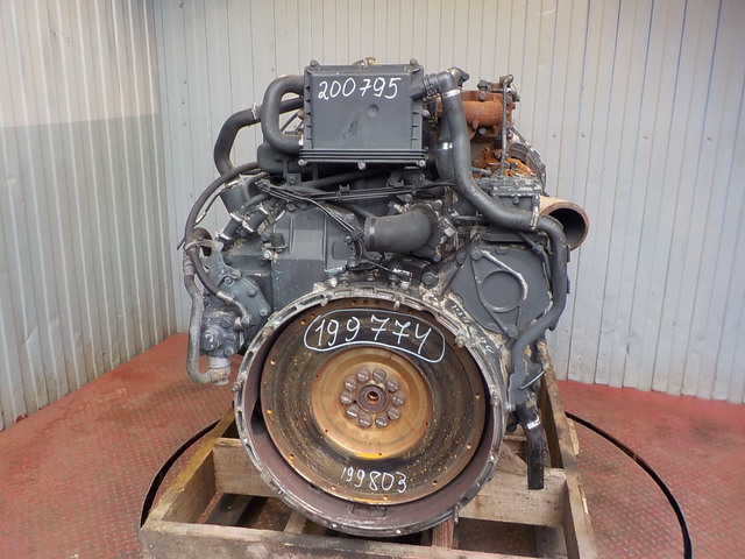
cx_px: 372
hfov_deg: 60.0
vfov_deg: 46.8
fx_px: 646
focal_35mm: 30
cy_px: 280
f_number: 3.3
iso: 180
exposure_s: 1/30
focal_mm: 4.1
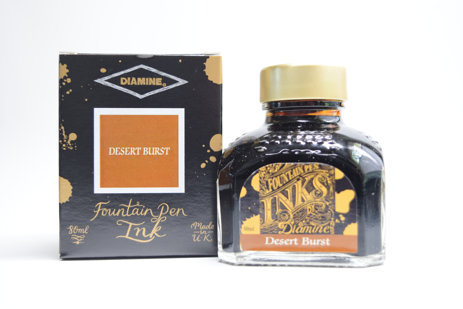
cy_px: 154
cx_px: 232
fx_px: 656
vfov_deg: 26.5
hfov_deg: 38.9
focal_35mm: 51
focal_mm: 34
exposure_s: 1/60
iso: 900
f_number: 4.5
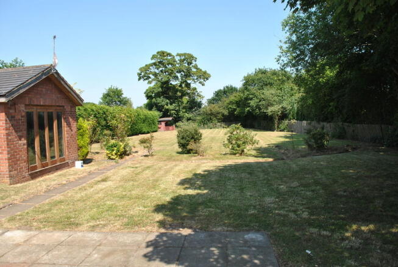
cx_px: 199
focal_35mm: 27
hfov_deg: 67.3
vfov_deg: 48.0
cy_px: 134
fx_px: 299
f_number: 7.1
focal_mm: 18
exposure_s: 1/200
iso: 100
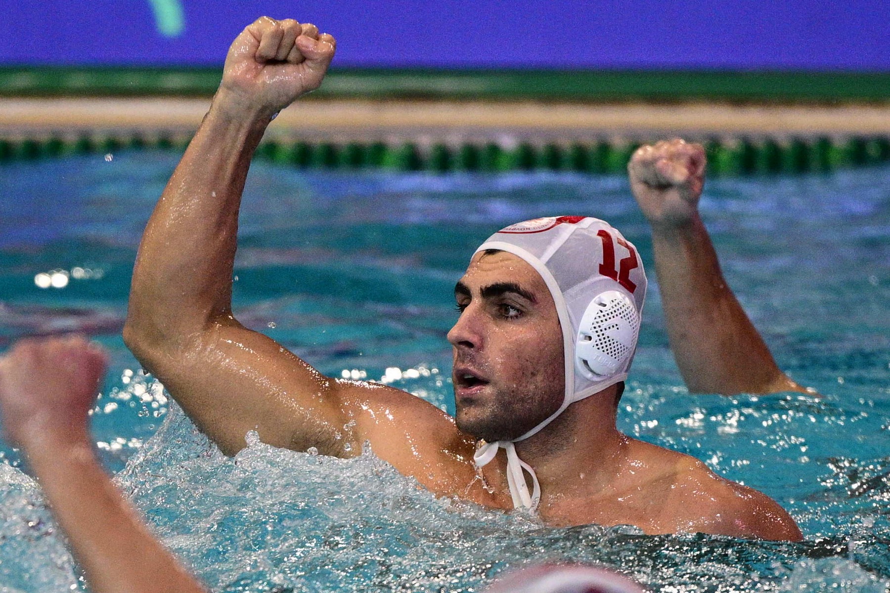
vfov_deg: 6.9
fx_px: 4944
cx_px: 445
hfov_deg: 10.3
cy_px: 296
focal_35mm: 200
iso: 2000
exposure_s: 1/800
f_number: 2.8
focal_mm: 200
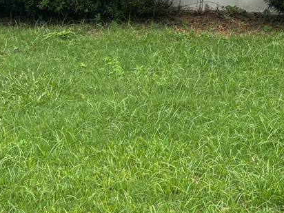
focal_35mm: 101
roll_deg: -1.7
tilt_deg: -0.9
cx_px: 389
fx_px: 829
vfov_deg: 13.8
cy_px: -103
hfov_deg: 17.9
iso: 50
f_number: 1.6
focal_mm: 5.96
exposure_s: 1/3021
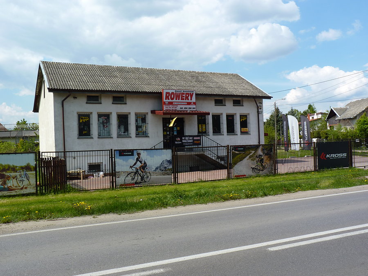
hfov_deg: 54.0
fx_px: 361
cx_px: 184
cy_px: 138
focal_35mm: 34
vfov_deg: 41.8
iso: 80
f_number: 5.6
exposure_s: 1/250
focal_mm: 6
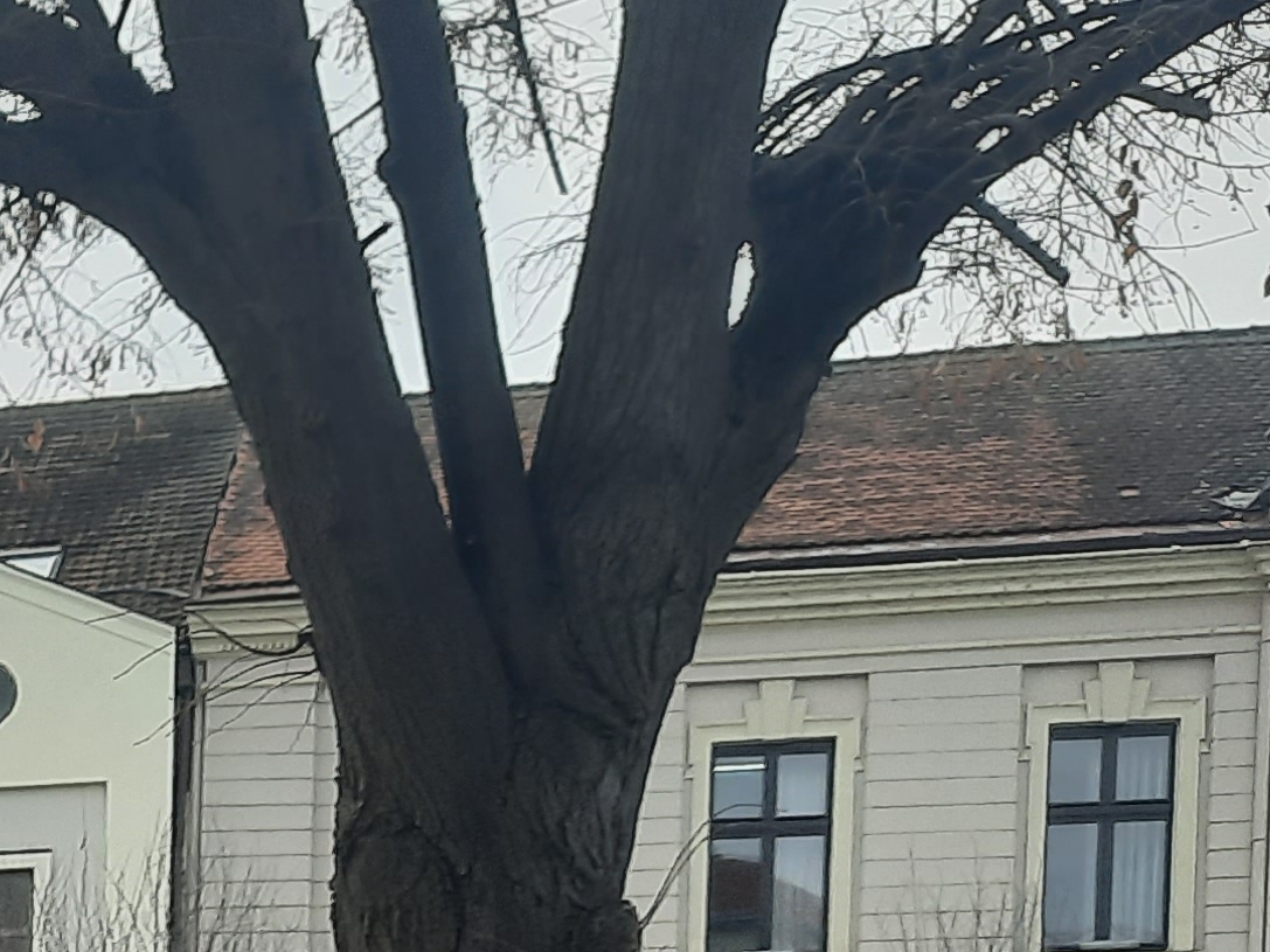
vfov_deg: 14.6
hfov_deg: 18.7
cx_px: -673
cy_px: 1544
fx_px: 3375
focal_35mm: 92
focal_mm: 4.6
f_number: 2
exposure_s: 1/418
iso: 32
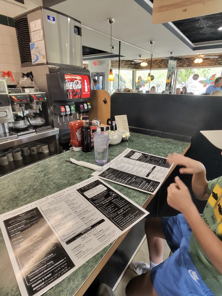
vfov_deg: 106.2
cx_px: 111
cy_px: 148
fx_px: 111
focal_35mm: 13
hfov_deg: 89.9
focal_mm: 2.24
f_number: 2.2
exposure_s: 1/59.9
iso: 138
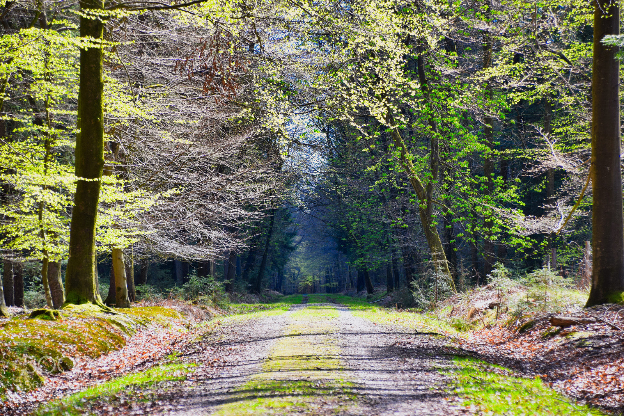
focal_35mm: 138
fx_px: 2391
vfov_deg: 9.9
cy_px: 208
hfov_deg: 14.9
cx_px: 312
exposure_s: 1/125
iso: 200
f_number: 6.3
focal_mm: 92
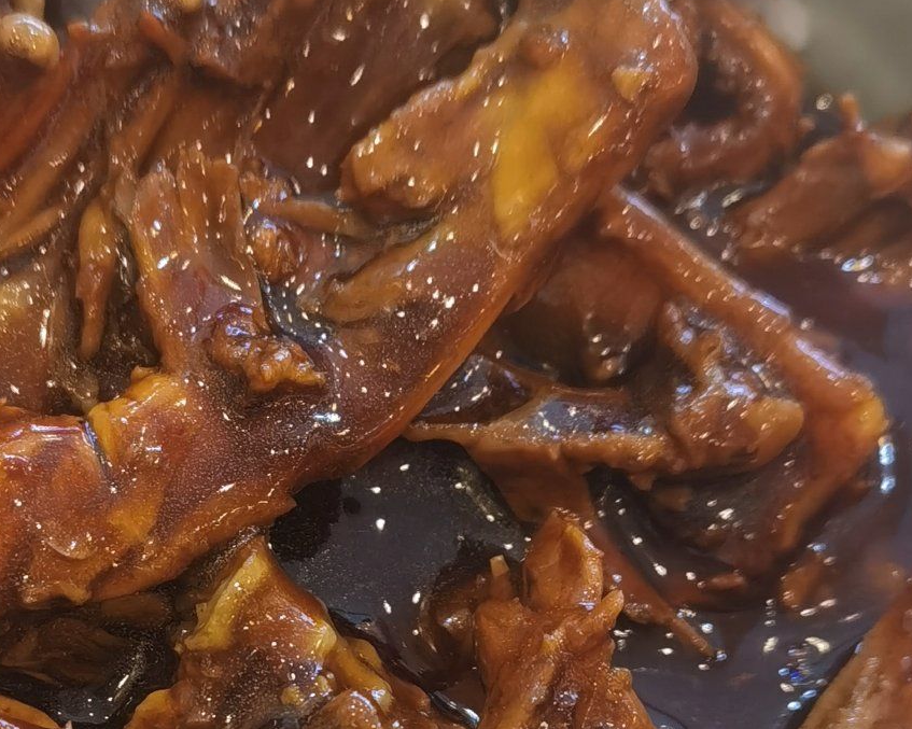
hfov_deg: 22.3
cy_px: 668
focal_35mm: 85
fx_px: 2293
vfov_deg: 17.8
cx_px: 243
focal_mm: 6.67
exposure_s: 1/33.2
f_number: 1.9
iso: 250
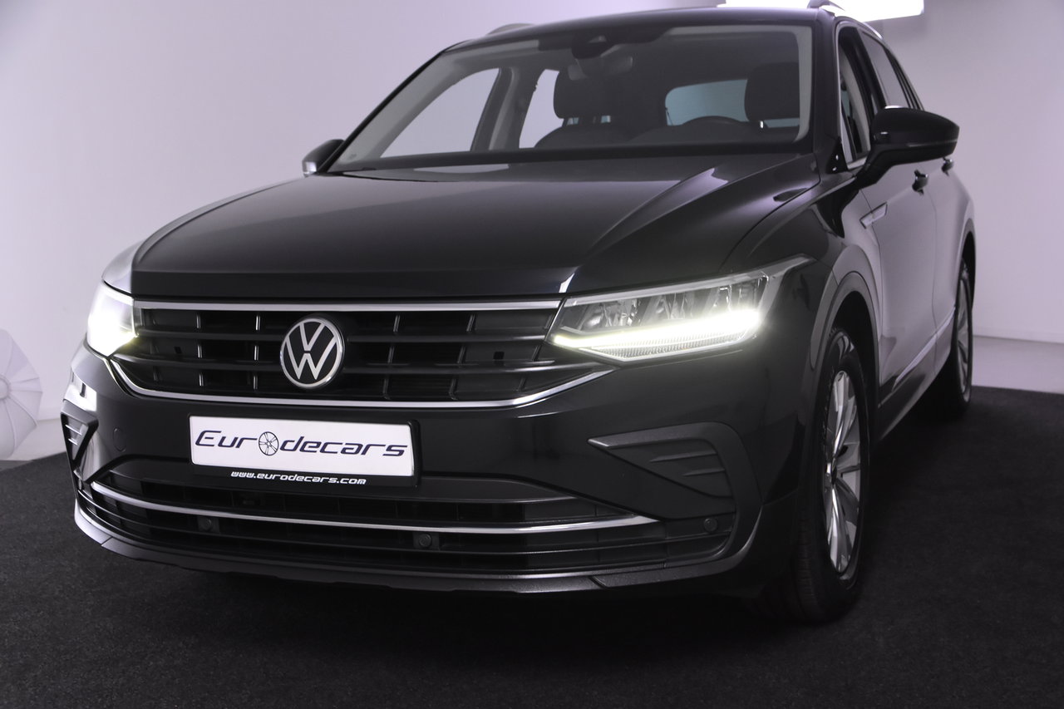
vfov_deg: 28.9
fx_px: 1374
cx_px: 532
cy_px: 354
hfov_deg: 42.3
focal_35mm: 46
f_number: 5.6
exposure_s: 1/125
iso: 1600
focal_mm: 31
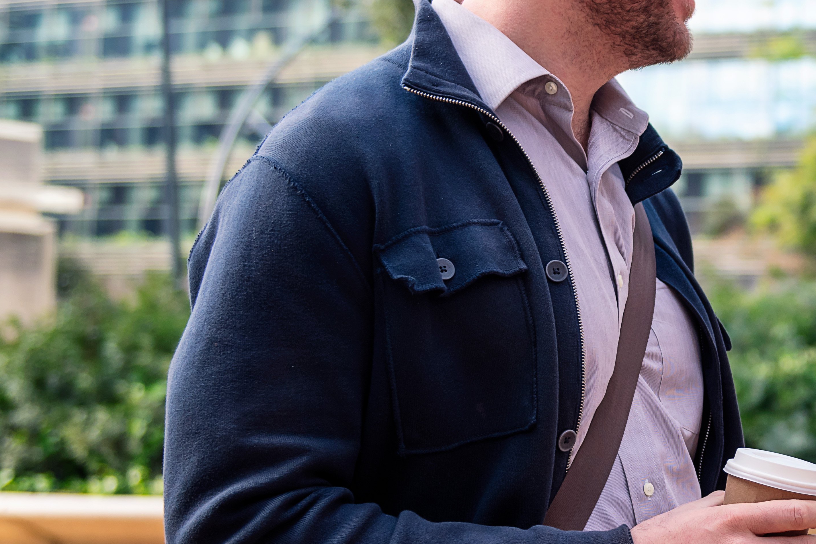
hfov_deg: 17.9
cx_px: 962
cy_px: 367
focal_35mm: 109
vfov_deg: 12.6
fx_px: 2471
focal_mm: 38
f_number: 3.2
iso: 100
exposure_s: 1/250
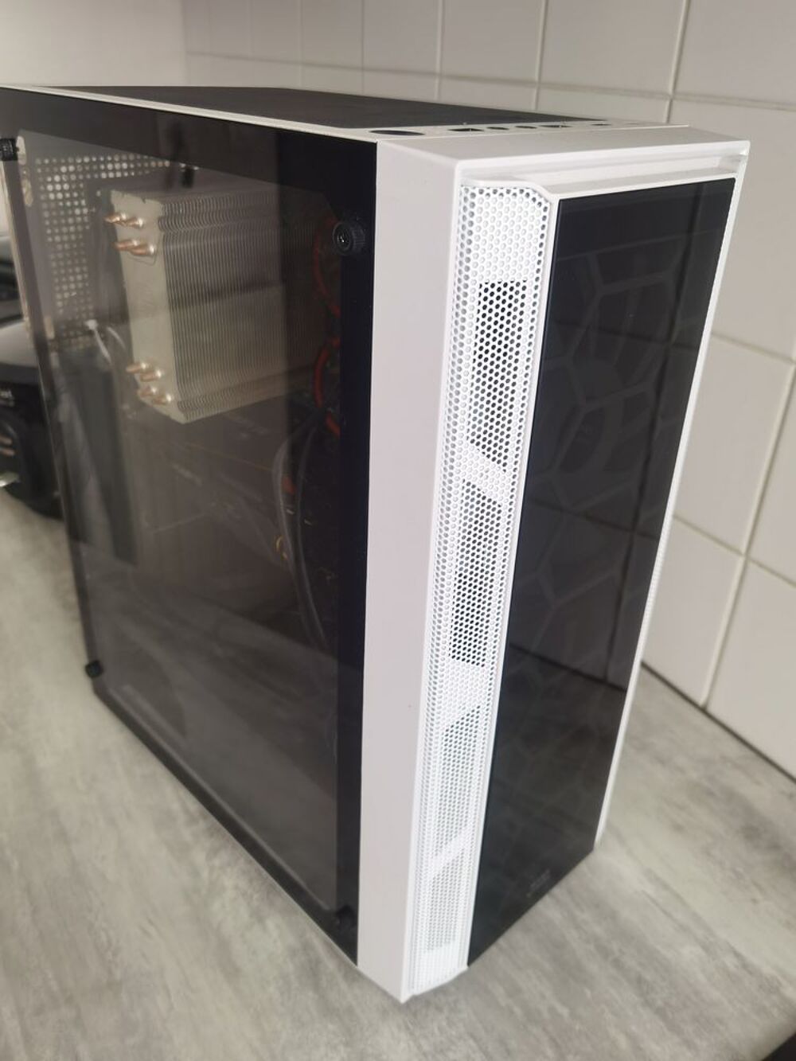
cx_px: 398
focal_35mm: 27
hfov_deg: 51.4
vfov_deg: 65.3
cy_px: 530
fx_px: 828
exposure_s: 1/50
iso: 125
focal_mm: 6.71
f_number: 1.9
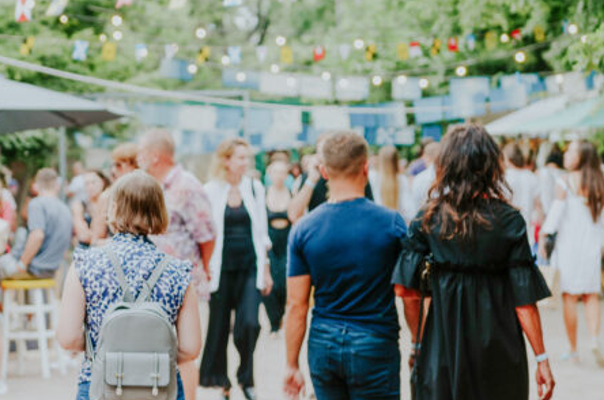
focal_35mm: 142
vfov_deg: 9.6
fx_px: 2377
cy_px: 165
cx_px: 249
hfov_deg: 14.5
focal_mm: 70
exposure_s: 1/80
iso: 200
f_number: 3.5
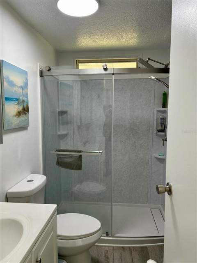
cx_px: 98
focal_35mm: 26
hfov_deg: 53.1
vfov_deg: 67.3
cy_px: 132
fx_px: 197
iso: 64
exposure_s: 1/120
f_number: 1.5
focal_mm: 5.7
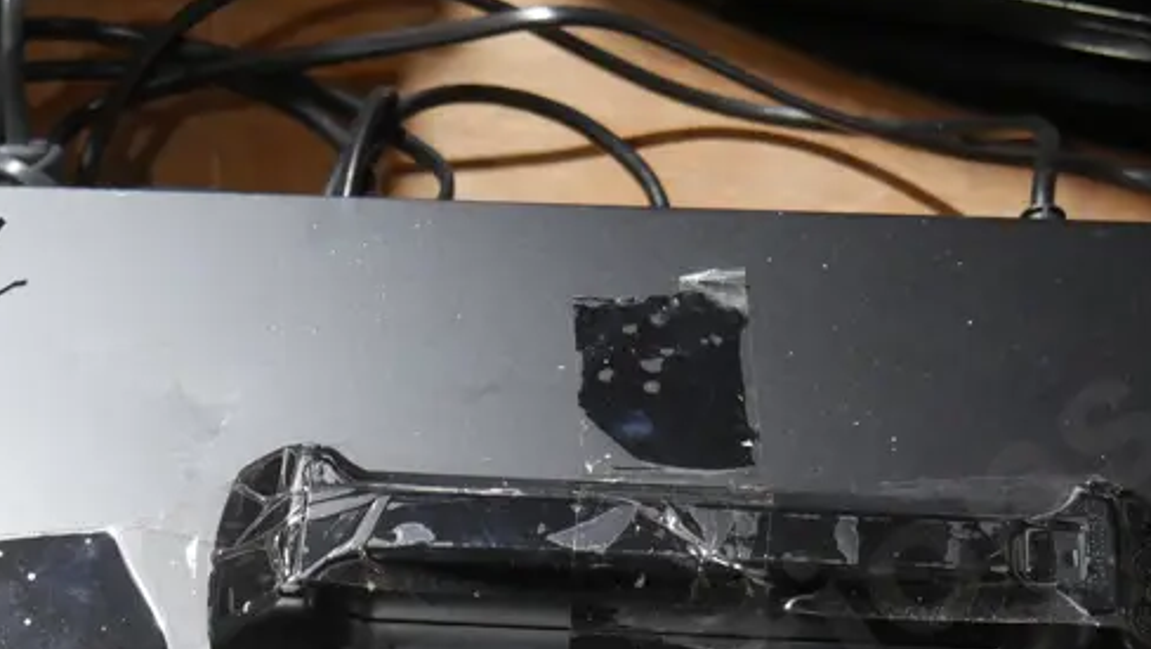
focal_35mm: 96
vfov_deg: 12.3
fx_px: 2931
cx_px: 642
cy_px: 786
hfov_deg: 22.2
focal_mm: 21
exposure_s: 1/60
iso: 640
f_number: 4.6
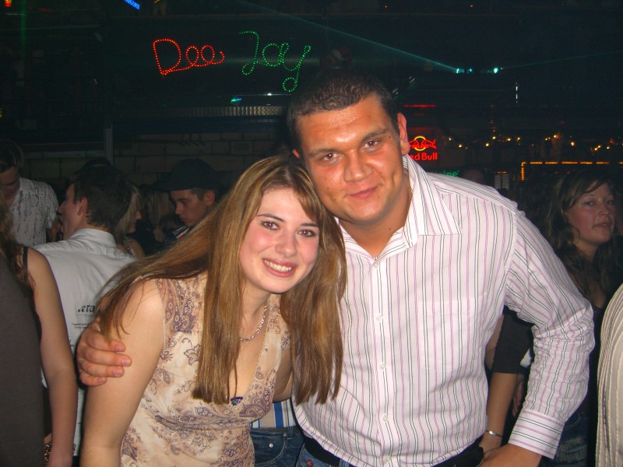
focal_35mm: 38
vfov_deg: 37.7
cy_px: 234
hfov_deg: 49.0
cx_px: 312
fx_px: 684
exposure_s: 1/60
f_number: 2.8
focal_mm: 7.9
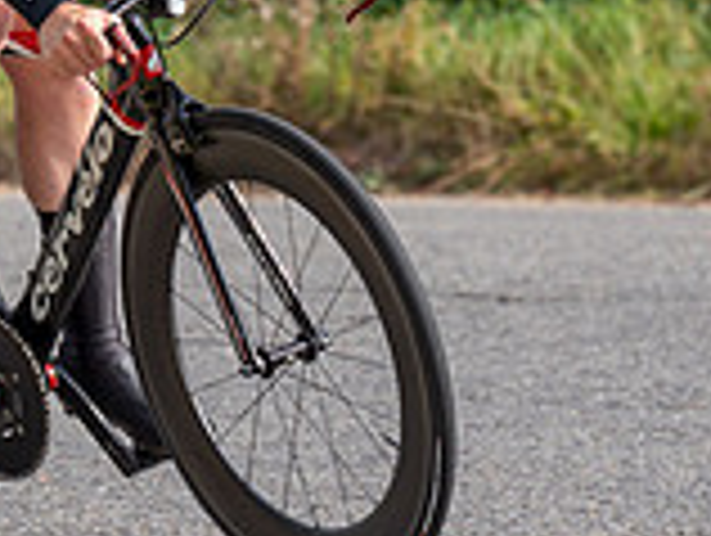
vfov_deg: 3.3
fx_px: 9277
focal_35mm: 451
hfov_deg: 4.4
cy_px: -196
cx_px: 50
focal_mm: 128
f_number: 4
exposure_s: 1/1000
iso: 100
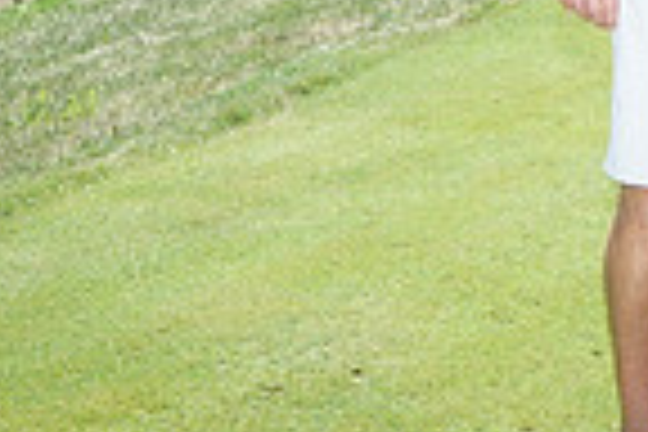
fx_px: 2106
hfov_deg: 15.7
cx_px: 1048
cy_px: -227
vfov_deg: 11.2
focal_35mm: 117
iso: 800
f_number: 16
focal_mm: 29
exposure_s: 1/200
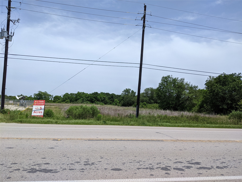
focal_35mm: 27
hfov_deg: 65.3
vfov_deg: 51.4
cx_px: 121
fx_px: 189
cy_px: 91
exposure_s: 1/4695
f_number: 1.8
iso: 80
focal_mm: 4.44
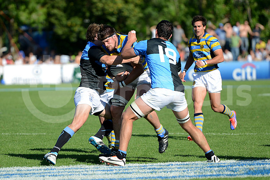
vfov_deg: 7.0
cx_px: 135
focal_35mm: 195
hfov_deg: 10.5
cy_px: 90
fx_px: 1463
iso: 250
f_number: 2.8
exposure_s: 1/2000
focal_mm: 195
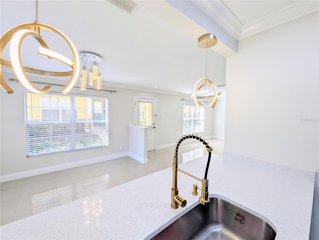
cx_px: 160
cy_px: 120
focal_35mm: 13
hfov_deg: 106.1
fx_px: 120
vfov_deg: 90.1
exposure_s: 1/448
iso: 55
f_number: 2.2
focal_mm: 1.95
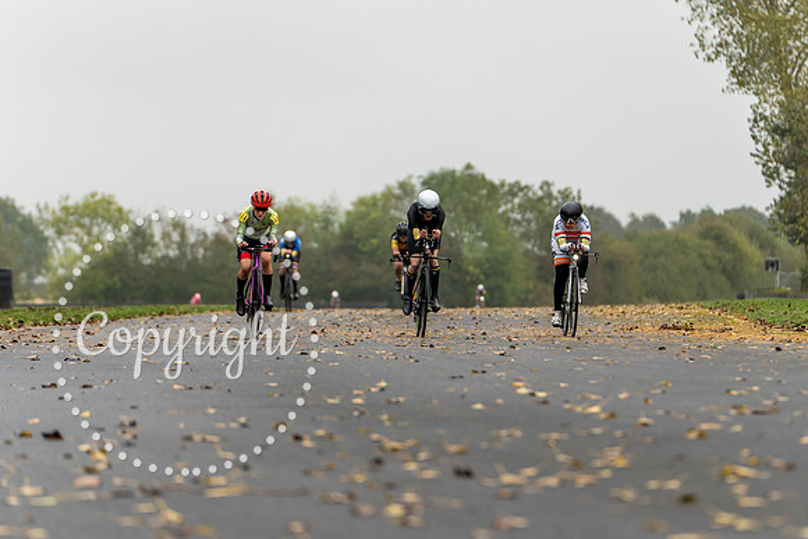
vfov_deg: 6.1
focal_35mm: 227
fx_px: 5086
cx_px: 445
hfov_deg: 9.1
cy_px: 236
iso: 250
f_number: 2.8
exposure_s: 1/1000
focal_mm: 157
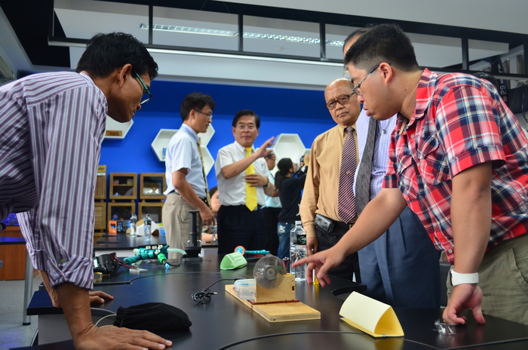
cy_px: 175
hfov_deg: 53.2
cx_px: 264
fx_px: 527
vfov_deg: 36.7
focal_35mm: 36
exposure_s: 1/50
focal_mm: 24
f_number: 4
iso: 400
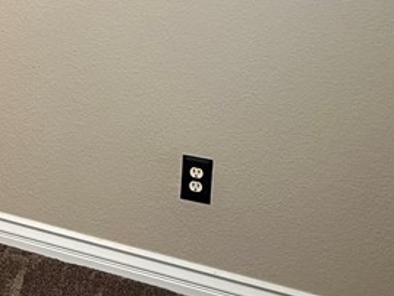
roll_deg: -1.3
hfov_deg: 17.0
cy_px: -72
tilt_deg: -8.5
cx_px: -272
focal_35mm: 99
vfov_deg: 14.4
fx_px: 1127
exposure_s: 1/60
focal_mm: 5.7
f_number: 1.5
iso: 400
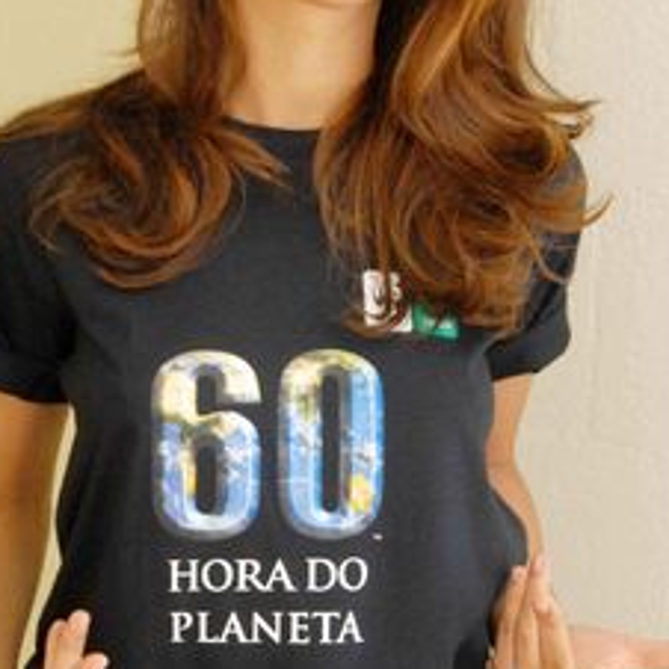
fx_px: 2711
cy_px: 278
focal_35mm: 124
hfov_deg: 14.1
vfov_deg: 14.1
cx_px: 293
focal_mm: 46
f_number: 5.6
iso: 640
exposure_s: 1/40
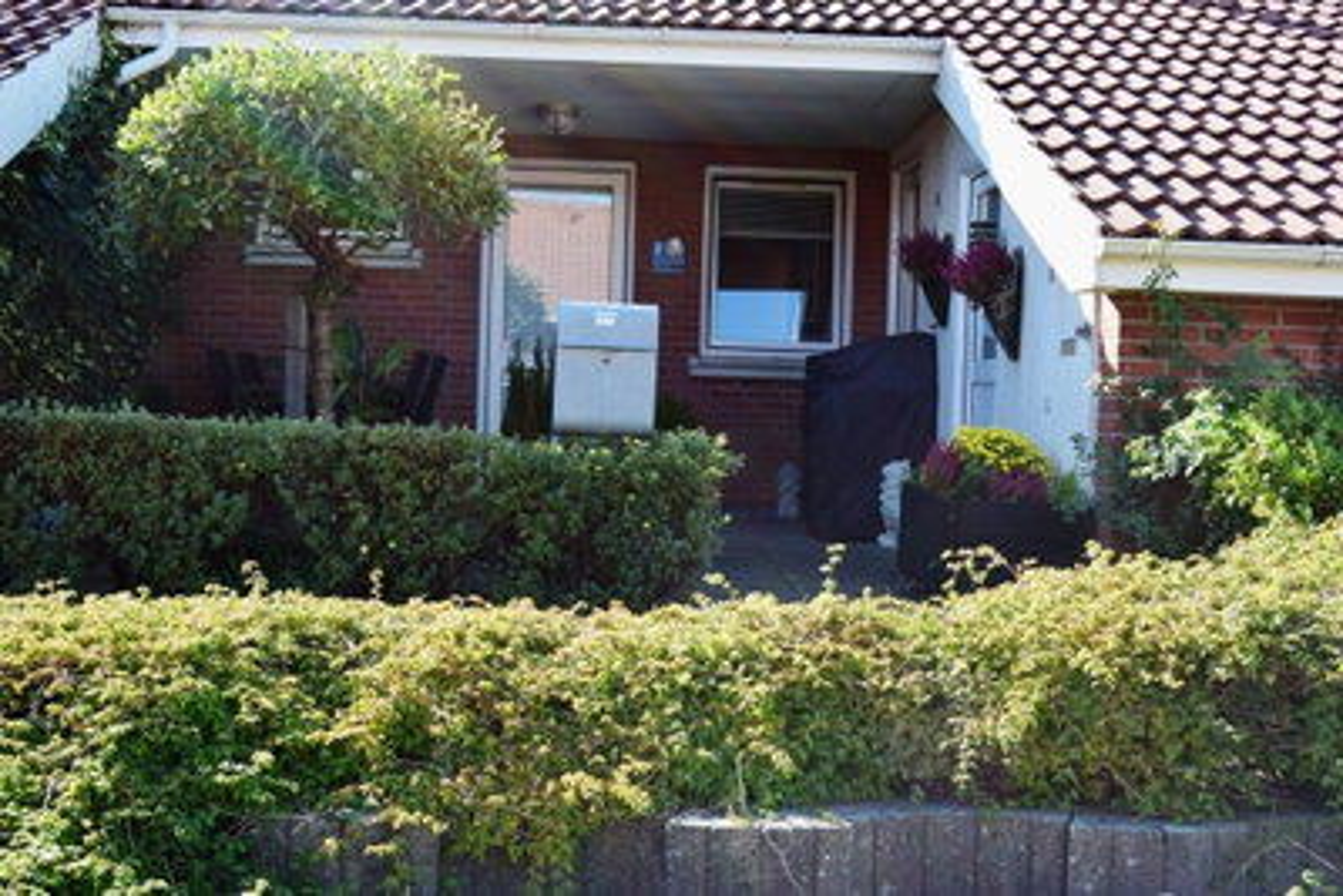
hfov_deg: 43.6
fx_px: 1679
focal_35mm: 45
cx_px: 672
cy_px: 448
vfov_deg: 29.9
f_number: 10
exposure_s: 1/200
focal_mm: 30
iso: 400
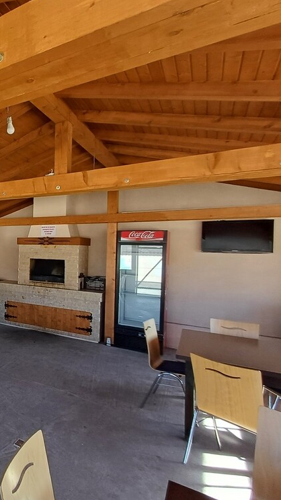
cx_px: -55
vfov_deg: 76.3
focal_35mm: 24
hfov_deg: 36.7
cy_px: 251
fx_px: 318
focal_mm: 1.64
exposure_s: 1/100
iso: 64
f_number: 2.2
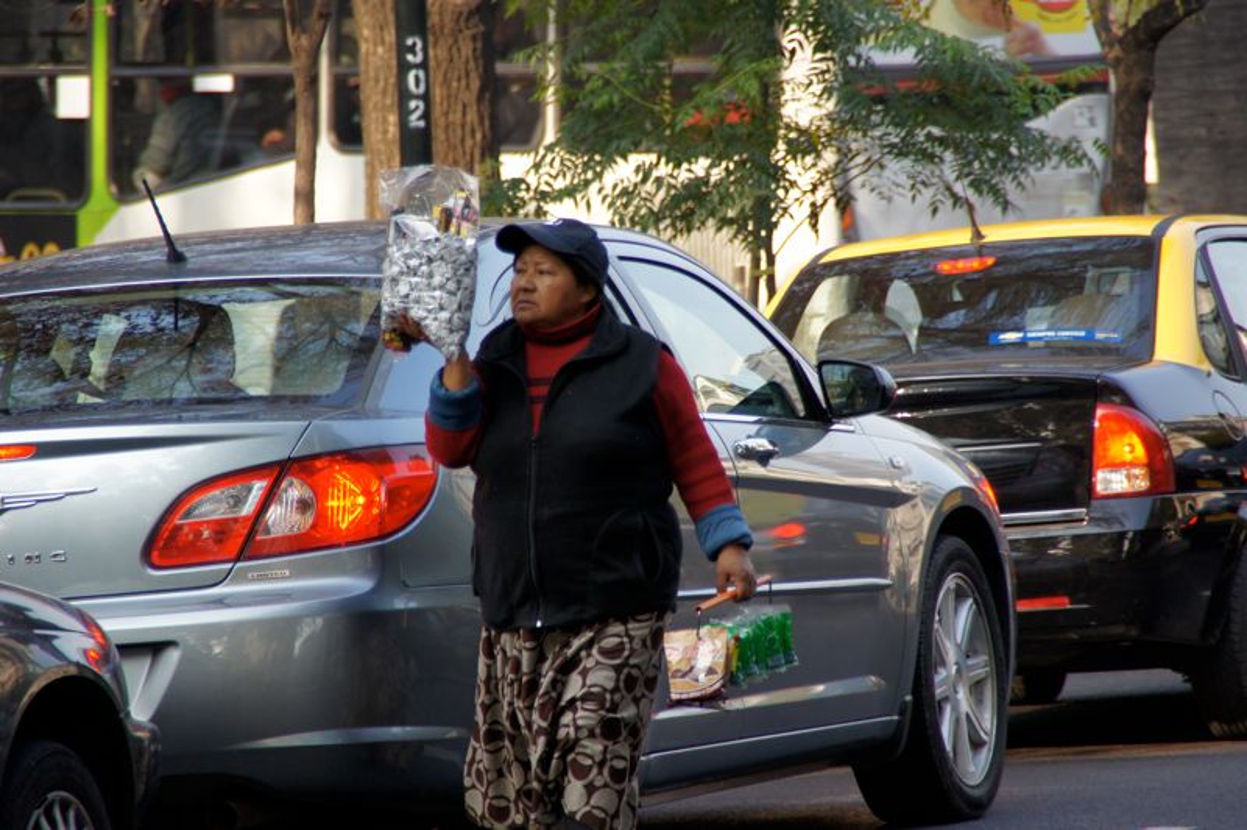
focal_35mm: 300
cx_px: 624
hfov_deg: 6.9
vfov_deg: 4.6
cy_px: 415
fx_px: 10383
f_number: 6.3
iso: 800
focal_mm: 200
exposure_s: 1/320
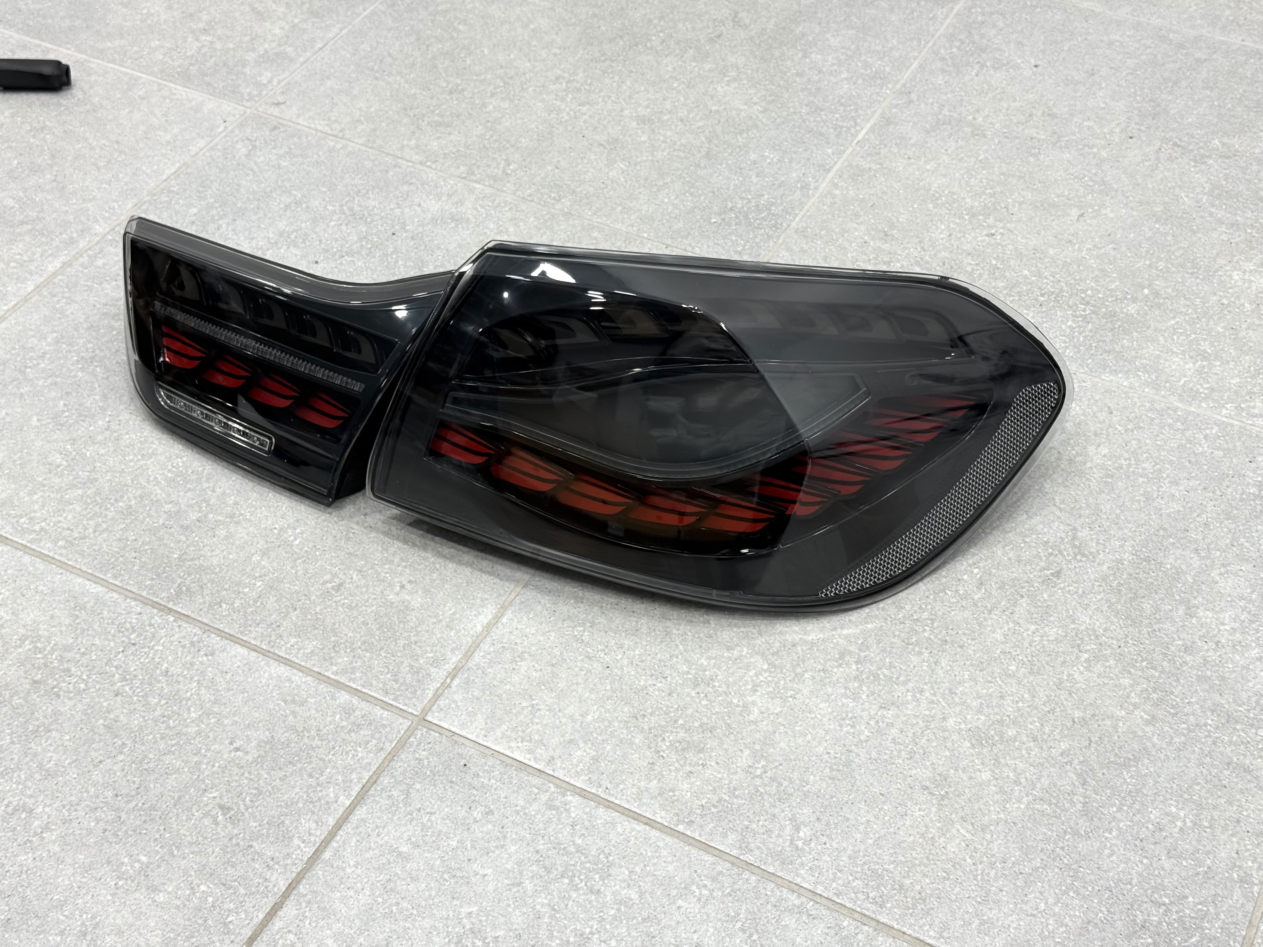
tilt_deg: -45.7
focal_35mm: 48
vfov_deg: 30.3
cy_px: 474
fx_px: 1751
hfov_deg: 39.7
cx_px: 632
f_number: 1.78
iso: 80
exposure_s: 1/280
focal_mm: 6.76
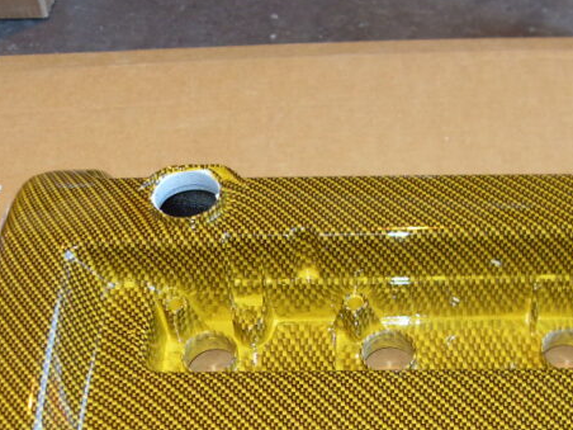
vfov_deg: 23.4
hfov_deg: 30.6
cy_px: 325
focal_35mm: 62
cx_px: 440
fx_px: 1026
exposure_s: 1/45
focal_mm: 6.3
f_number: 2.8
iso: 100
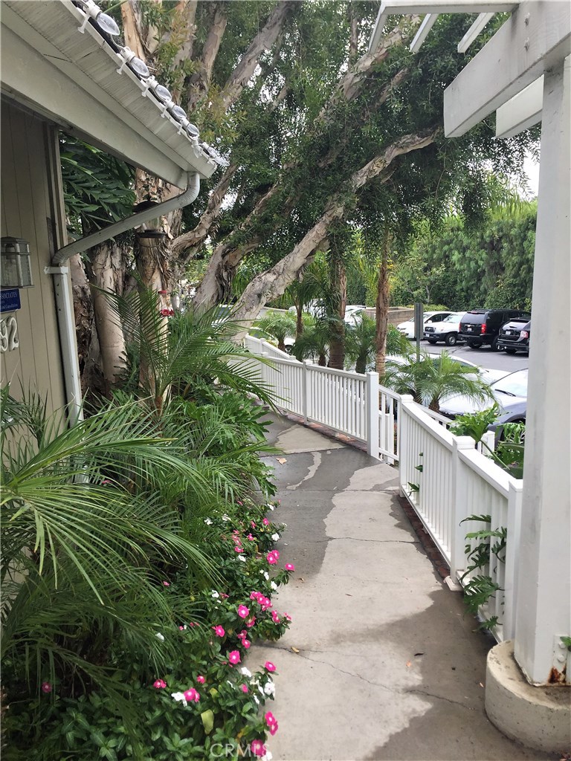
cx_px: 286
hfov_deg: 48.2
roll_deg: +1.3
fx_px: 638
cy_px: 380
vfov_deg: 61.7
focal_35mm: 29
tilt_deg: -11.2
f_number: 2.2
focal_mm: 4.15
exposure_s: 1/746
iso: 32
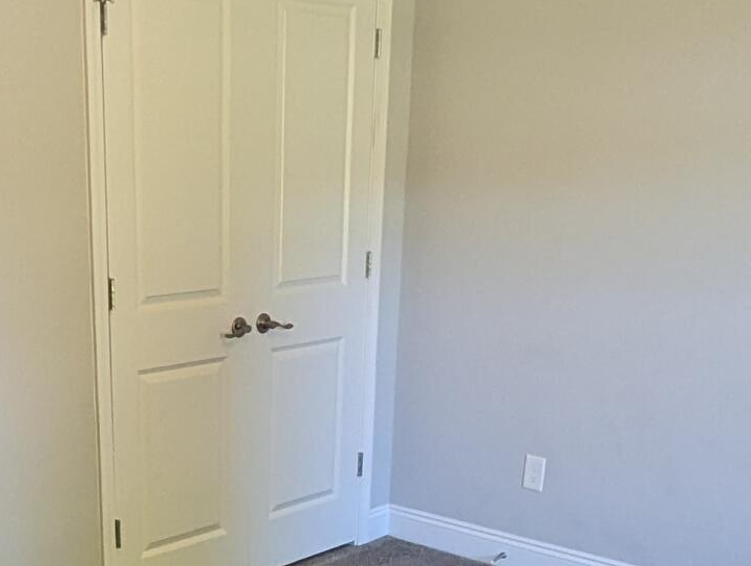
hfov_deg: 35.4
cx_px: 322
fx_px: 1173
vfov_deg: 25.5
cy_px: 594
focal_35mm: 54
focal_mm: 1.95
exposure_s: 1/60
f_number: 2.2
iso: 151
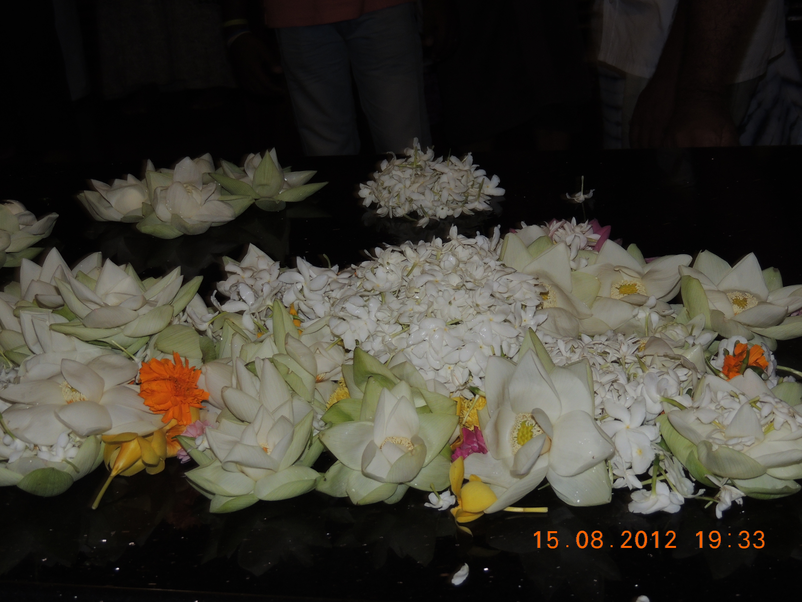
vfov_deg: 21.0
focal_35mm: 70
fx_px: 1622
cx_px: 401
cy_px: 301
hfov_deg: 27.8
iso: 200
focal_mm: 12.4
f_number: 3.9
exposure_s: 1/50
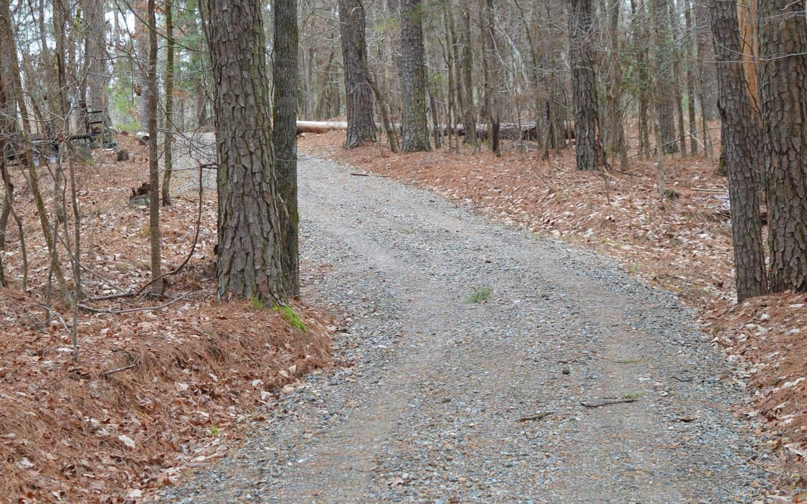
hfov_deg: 17.4
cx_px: 403
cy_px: 329
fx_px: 2639
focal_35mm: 120
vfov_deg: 10.9
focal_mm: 52
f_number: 5.6
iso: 400
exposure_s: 1/125
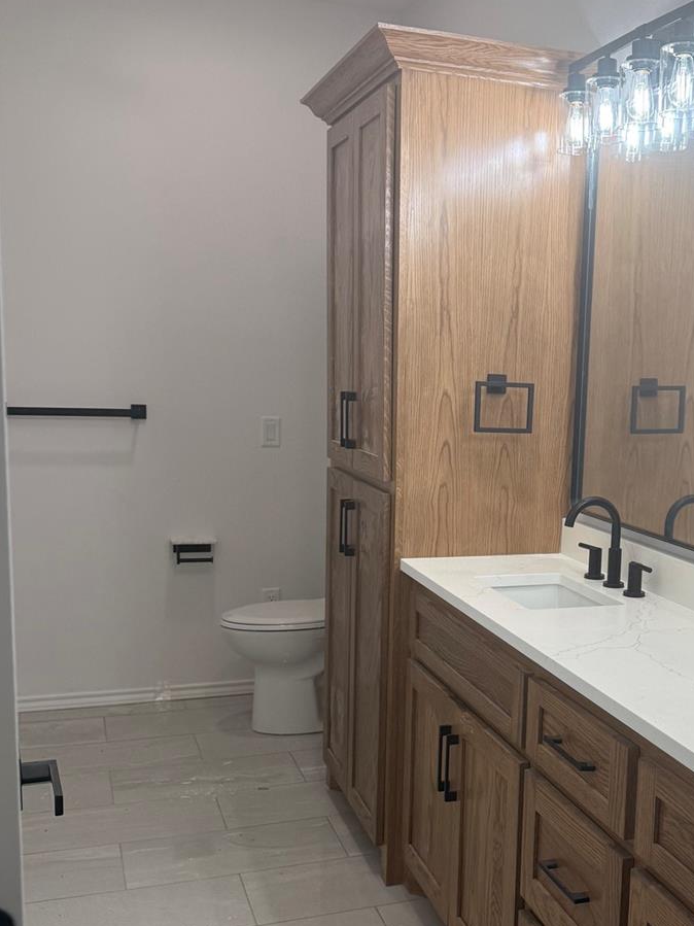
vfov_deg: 45.6
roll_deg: -2.5
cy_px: 536
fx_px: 1096
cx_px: 526
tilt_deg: -9.5
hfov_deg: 34.3
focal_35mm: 41
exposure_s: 1/330
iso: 100
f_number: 1.78
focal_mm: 6.76
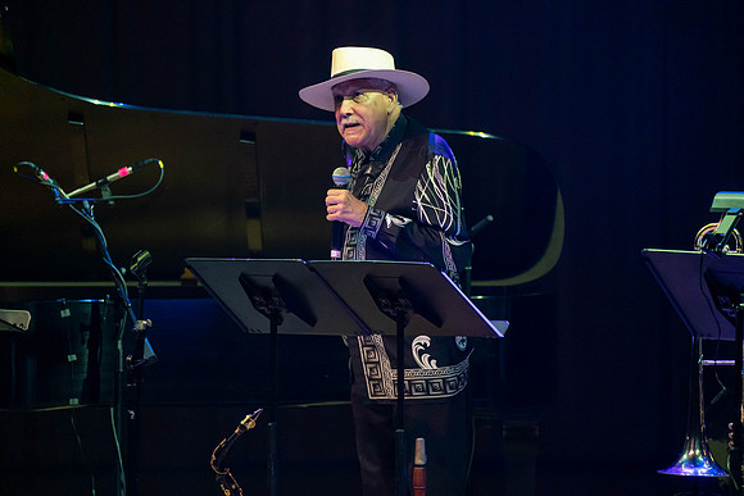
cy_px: 248
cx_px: 372
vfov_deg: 3.4
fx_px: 8268
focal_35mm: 400
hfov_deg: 5.2
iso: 3200
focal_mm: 400
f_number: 5.6
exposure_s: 1/250
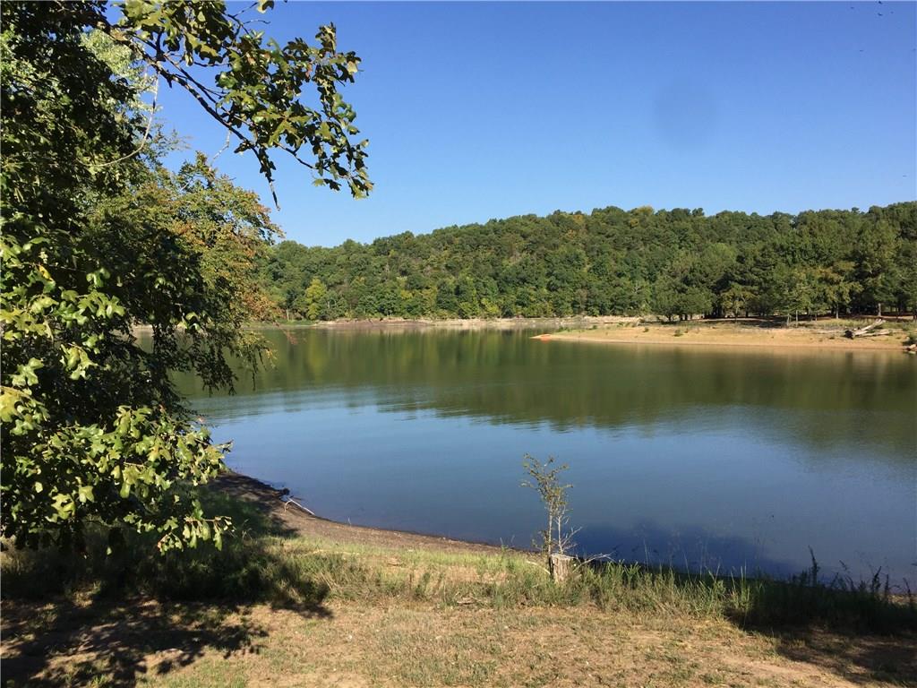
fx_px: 768
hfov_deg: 61.7
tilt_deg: +0.0
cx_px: 458
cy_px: 344
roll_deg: -0.5
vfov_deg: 48.2
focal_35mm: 29
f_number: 2.2
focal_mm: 4.15
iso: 32
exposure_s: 1/1647
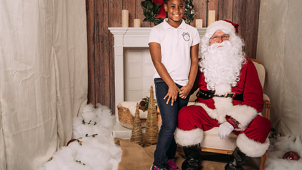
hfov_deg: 49.4
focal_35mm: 41
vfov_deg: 29.0
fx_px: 328
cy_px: 83
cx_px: 142
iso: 100
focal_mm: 35
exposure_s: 1/100
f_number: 5.6
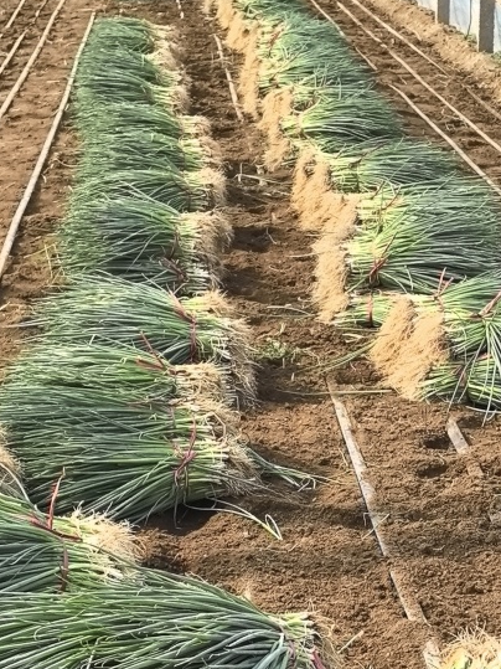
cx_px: 322
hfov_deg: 15.5
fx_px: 1834
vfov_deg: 20.5
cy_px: 497
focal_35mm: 95
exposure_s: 1/872
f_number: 2
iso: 50
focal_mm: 8.5
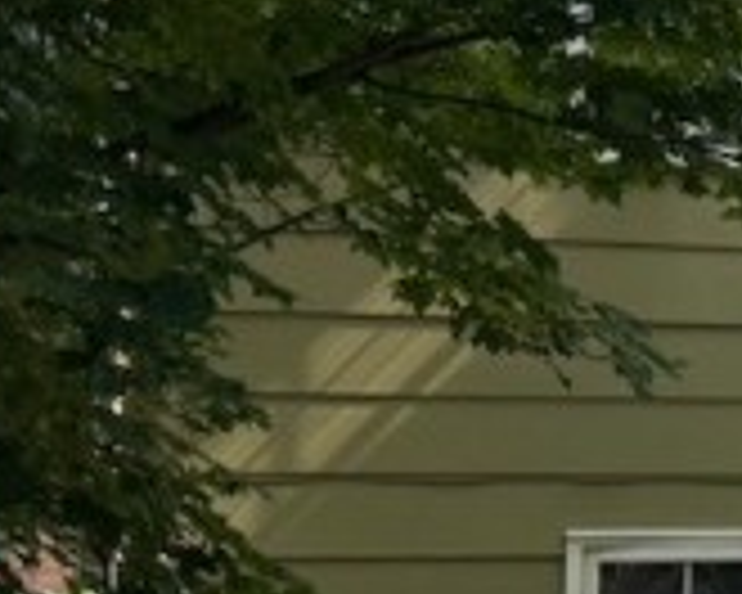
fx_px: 3184
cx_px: 1875
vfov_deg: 10.6
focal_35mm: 145
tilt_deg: +4.3
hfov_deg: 10.9
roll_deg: +0.6
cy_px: 338
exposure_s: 1/853
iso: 80
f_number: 1.78
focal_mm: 6.76
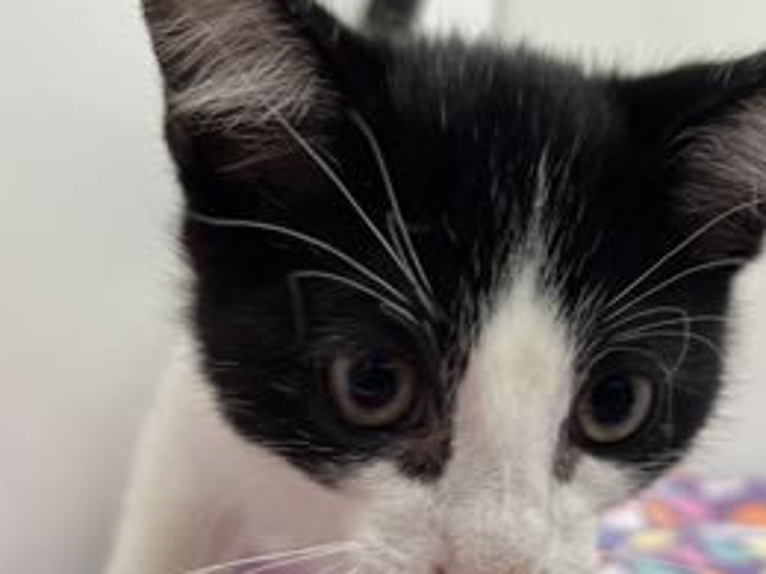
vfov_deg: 34.3
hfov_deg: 44.6
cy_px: 316
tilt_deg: -1.7
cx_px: 457
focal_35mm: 42
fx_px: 929
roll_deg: +1.1
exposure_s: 1/121
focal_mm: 5.1
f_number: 1.6
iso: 125
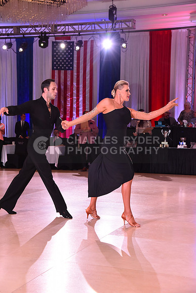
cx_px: 98
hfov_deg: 21.9
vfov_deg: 32.4
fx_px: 506
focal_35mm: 62
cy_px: 146
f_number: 6.3
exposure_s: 1/320
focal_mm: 62
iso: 2500
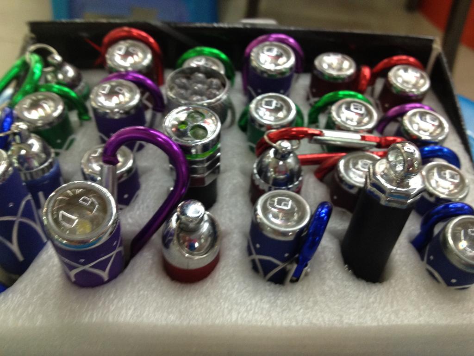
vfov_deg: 40.7
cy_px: 178
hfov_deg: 52.6
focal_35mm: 35
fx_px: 479
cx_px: 237
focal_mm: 4.28
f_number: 2.4
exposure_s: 1/20
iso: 160
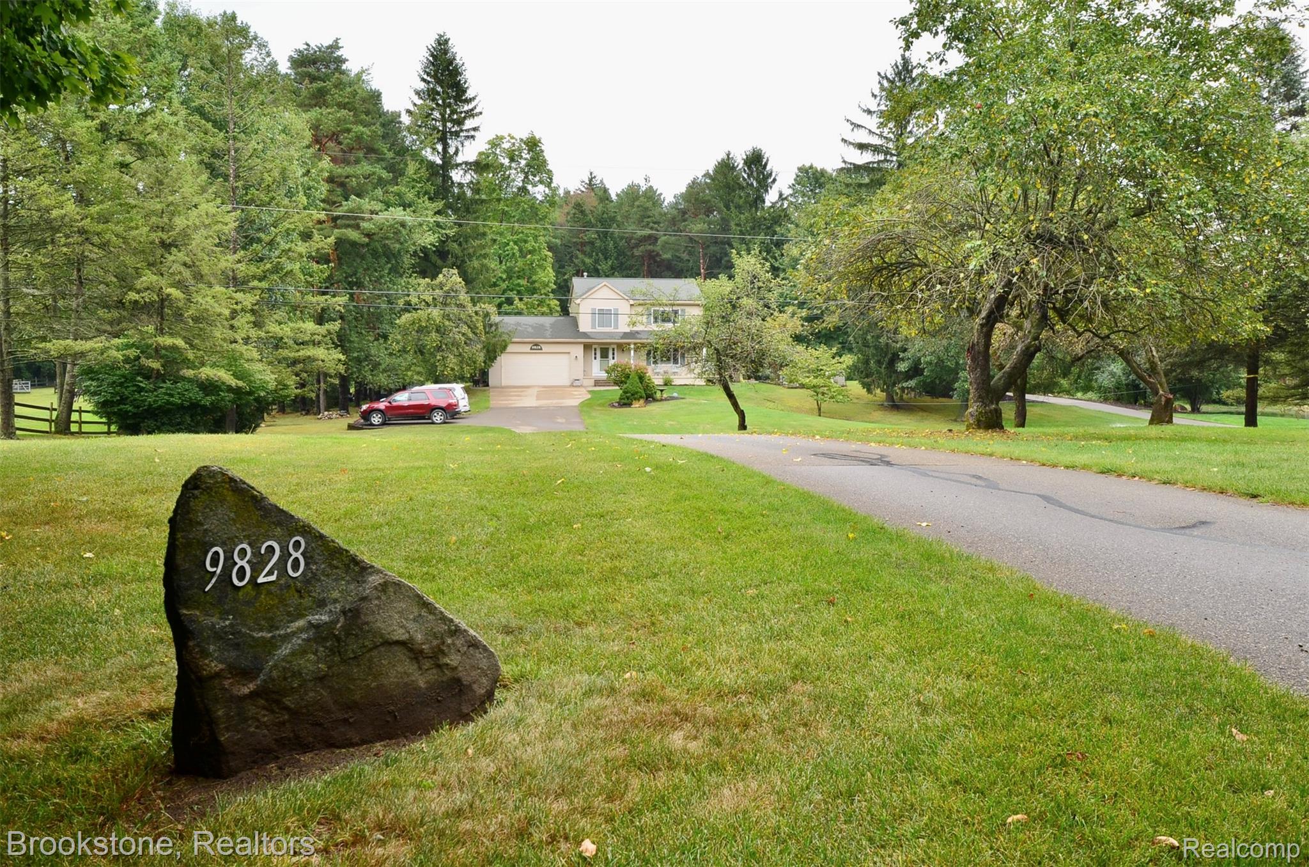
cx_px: 654
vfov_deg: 41.5
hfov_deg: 59.6
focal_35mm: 32
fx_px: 1143
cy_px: 434
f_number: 10
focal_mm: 21
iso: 400
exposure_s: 1/60
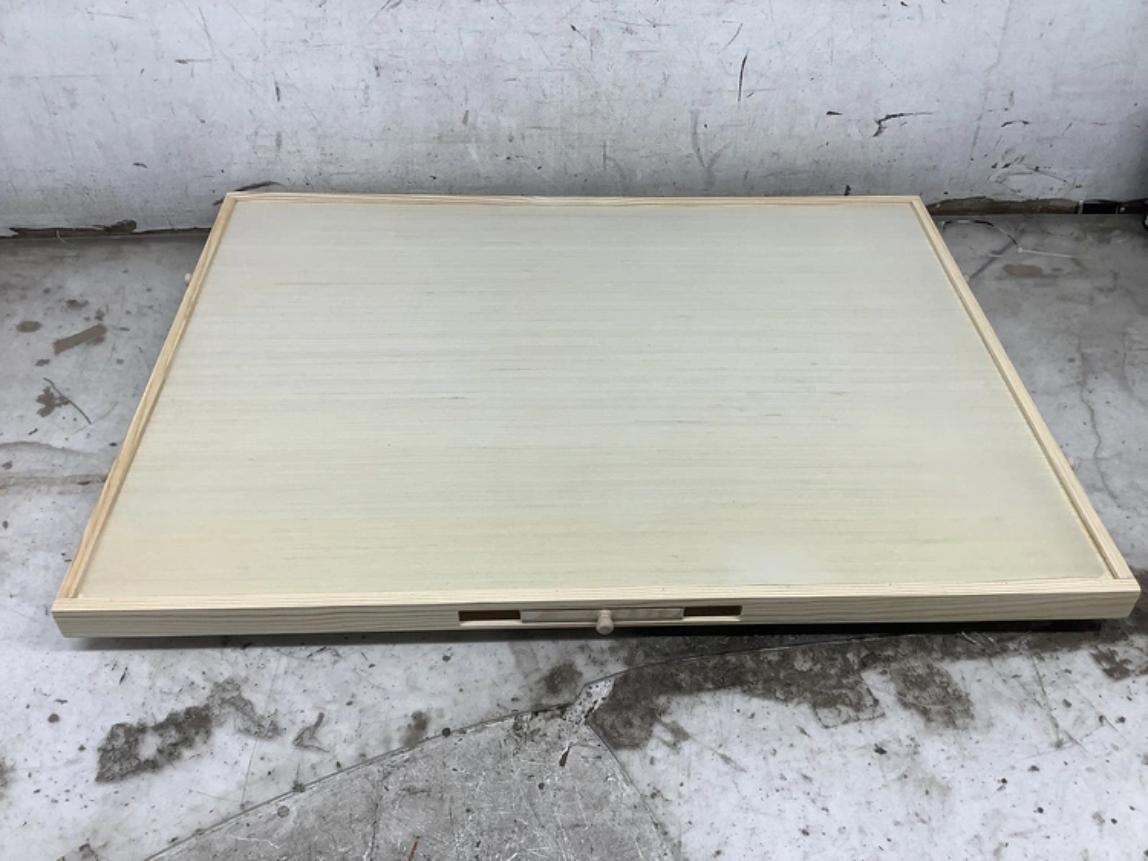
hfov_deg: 58.3
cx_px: 574
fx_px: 1028
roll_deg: -1.3
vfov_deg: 45.5
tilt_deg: -41.8
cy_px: 430
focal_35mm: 31
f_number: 2.4
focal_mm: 3.3
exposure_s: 1/120
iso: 50
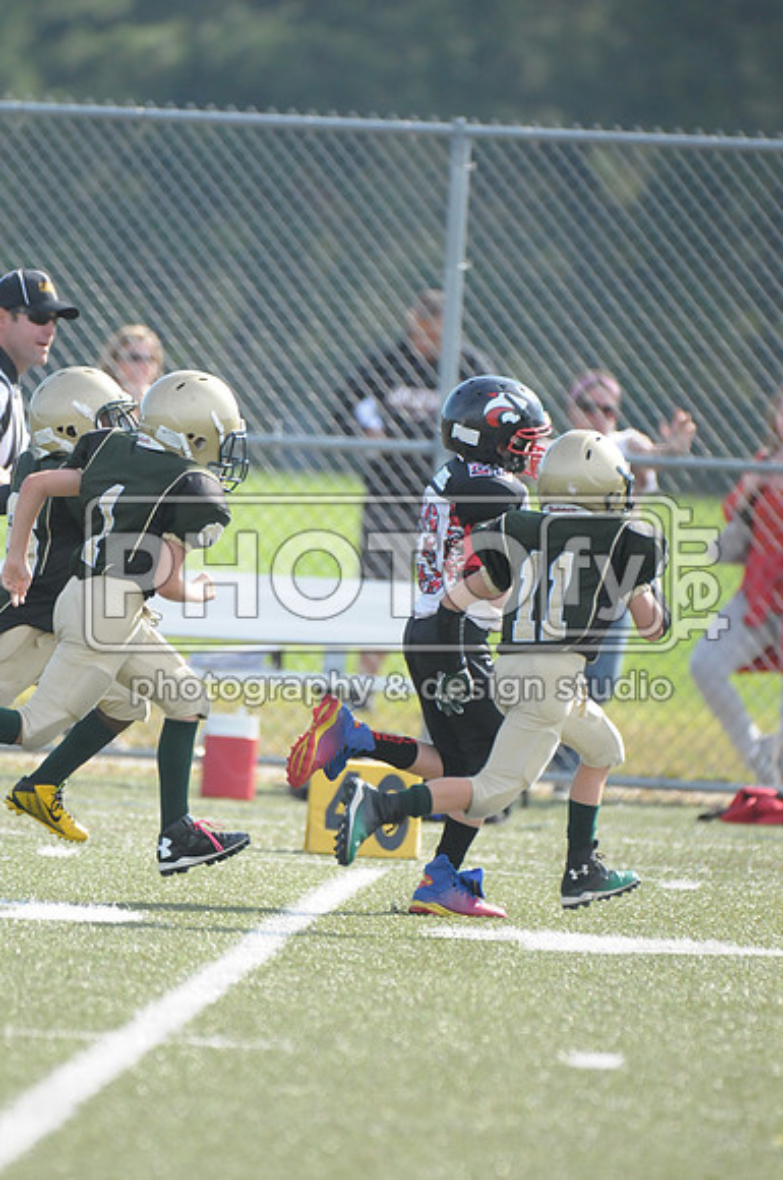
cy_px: 590
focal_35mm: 525
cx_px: 392
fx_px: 17178
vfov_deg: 3.9
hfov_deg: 2.6
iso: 1600
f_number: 4
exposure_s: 1/4000
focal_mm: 350
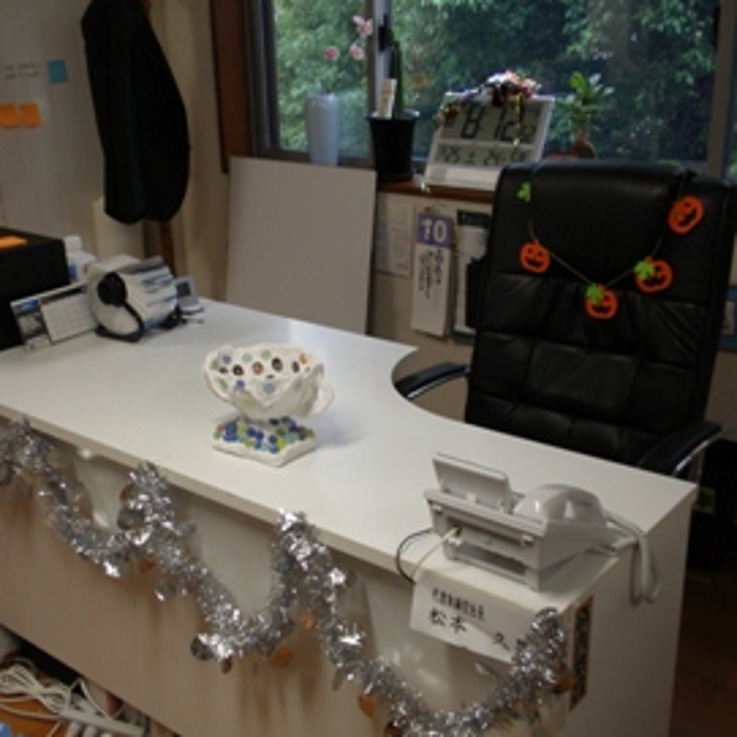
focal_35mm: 44
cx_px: 349
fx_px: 1060
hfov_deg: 38.3
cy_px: 367
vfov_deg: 38.3
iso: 64
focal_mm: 6.6
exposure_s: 1/30
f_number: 3.5
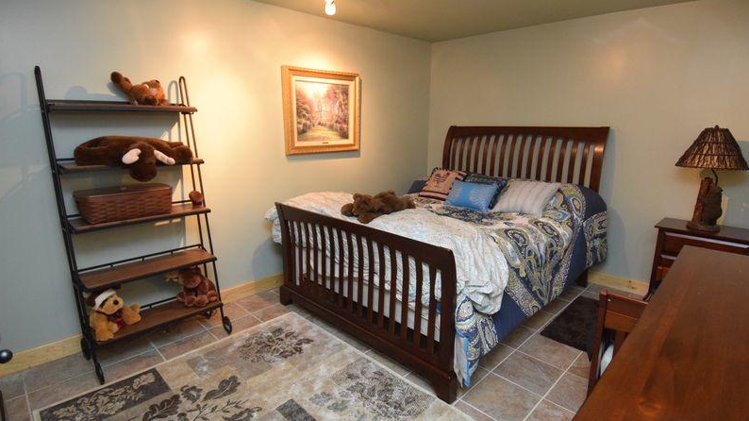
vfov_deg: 58.3
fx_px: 377
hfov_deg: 89.6
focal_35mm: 19
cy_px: 214
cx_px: 373
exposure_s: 1/60
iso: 3200
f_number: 4
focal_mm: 12
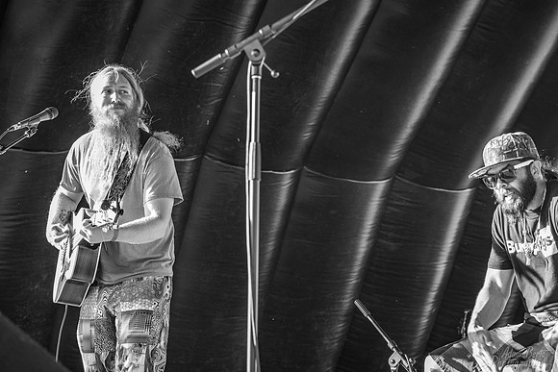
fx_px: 1163
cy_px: 186
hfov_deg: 27.0
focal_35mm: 75
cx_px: 279
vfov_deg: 18.2
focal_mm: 75
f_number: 5.6
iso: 800
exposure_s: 1/250
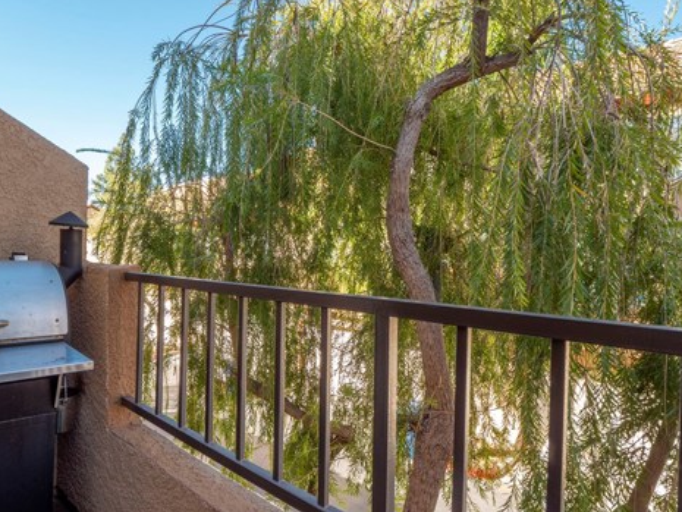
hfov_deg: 74.7
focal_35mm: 22
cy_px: 255
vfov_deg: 61.1
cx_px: 245
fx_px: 434
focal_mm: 8
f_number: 7.1
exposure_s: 1/400
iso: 400
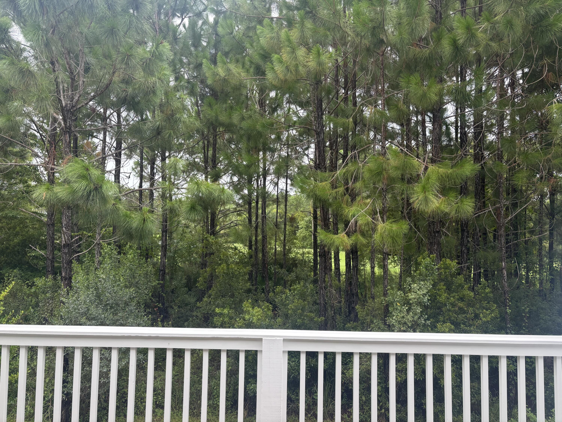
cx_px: 281
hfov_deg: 67.3
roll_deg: -1.2
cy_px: 211
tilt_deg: +2.7
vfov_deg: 53.1
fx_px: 422
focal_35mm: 26
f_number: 1.6
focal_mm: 5.96
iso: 50
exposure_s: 1/662
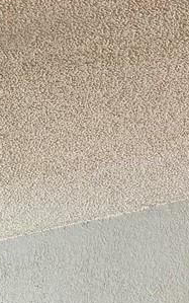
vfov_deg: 14.0
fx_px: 1120
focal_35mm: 136
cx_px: -258
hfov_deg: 8.8
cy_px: 504
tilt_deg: -2.0
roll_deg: +0.6
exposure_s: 1/158
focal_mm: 6.76
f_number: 1.78
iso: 200
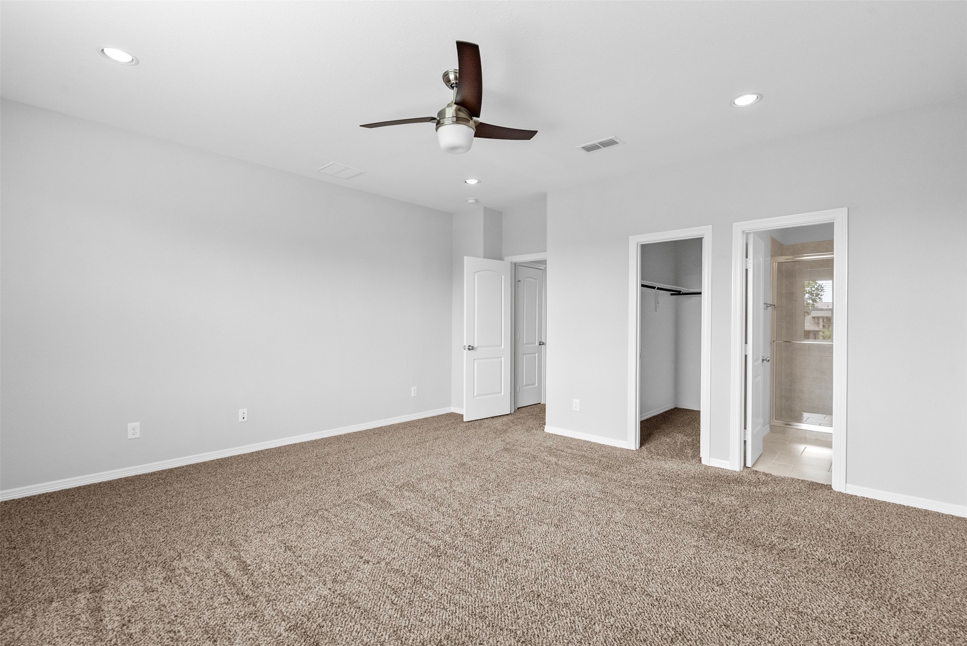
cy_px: 323
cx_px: 484
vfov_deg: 73.8
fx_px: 430
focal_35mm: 16
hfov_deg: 96.7
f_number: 9
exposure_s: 1/40
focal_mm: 16
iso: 3200
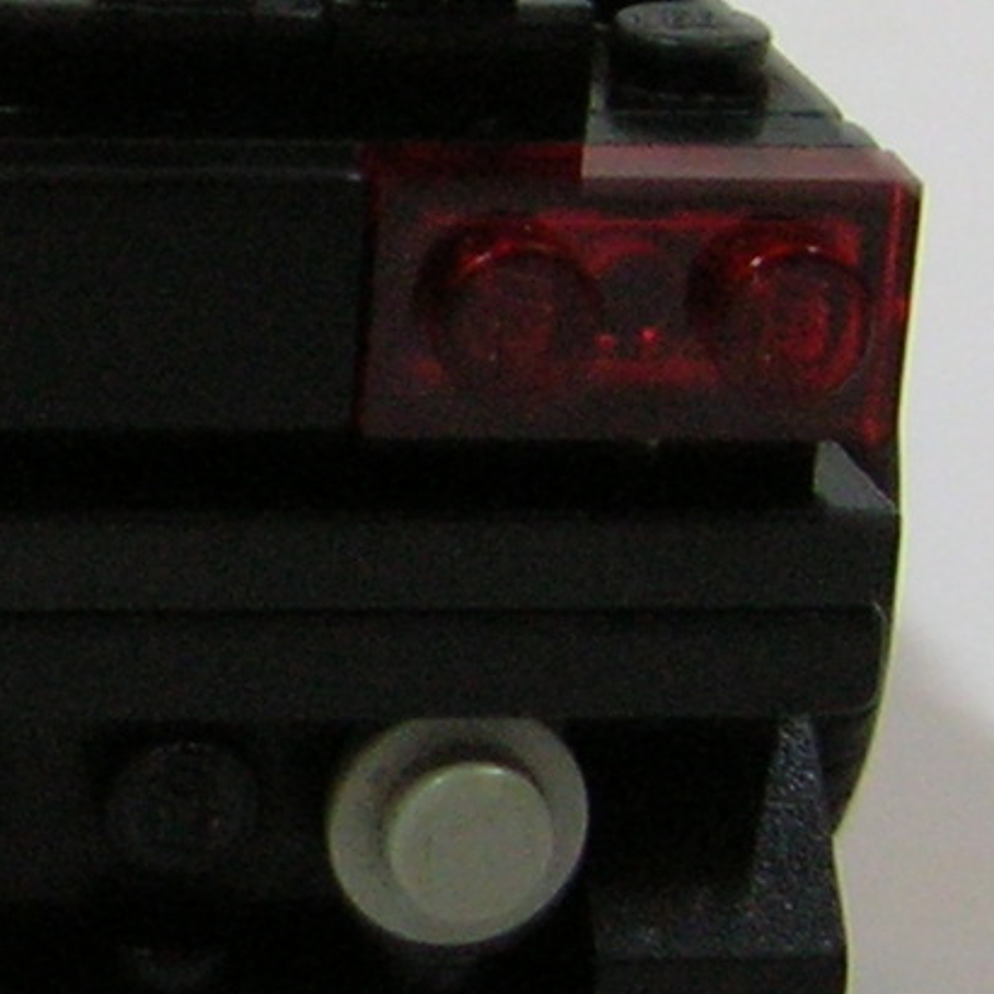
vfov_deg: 10.5
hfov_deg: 10.2
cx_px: -394
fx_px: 5425
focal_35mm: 167
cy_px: 348
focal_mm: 5.7
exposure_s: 1/5
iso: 100
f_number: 2.9
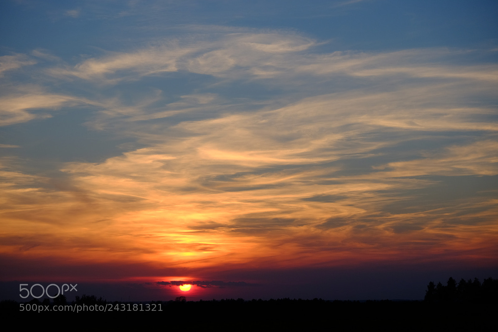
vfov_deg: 16.4
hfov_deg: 24.5
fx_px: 1148
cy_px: 166
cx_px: 249
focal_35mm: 83
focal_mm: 55
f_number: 4
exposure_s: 1/240
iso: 200
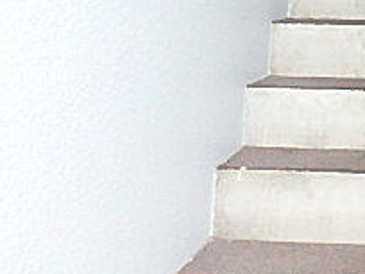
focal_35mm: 66
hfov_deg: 26.3
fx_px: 696
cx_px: 431
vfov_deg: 20.2
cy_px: -90
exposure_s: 1/60
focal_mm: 3.7
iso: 200
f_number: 3.5
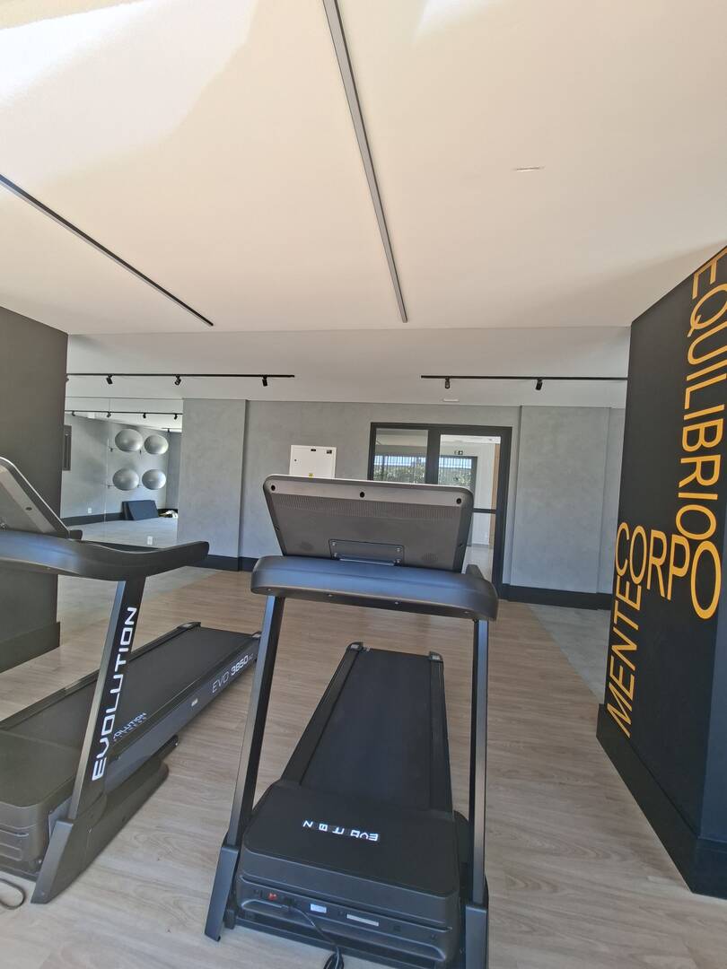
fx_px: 364
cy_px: 484
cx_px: 364
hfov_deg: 89.9
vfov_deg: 106.2
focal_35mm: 13
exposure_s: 1/60
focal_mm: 1.74
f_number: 2.2
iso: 40
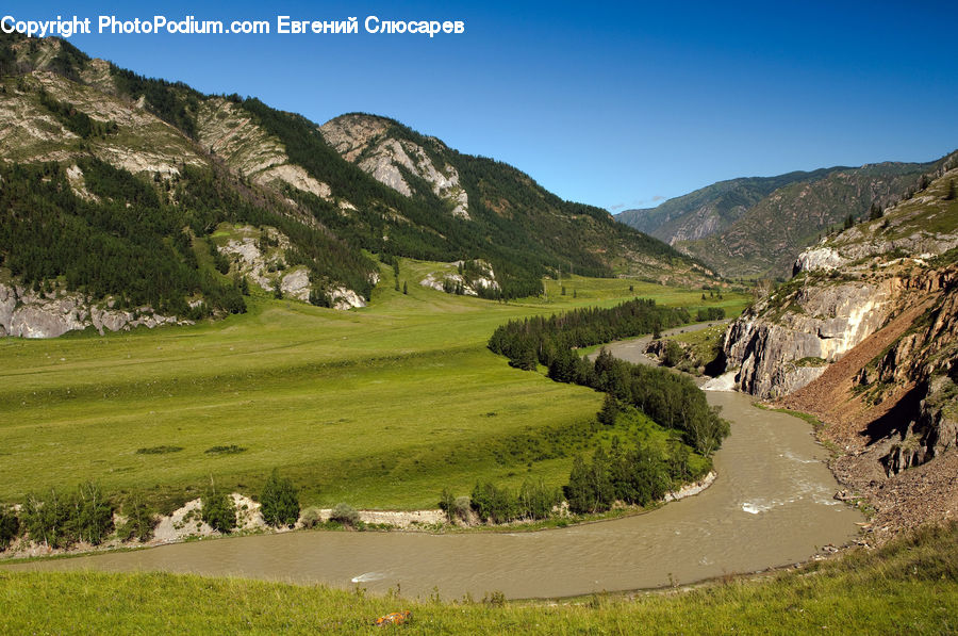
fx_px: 917
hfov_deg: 55.2
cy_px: 318
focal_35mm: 34
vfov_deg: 38.2
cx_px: 479
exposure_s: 1/125
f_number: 7.1
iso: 200
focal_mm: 23
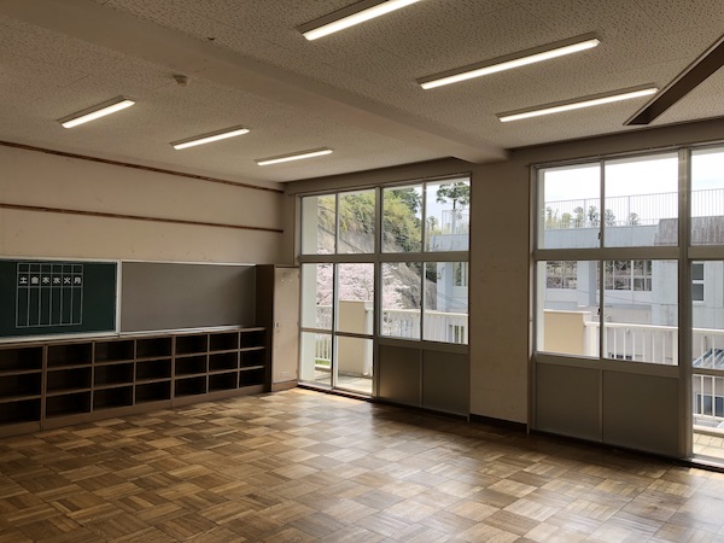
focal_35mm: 28
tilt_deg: +1.1
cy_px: 272
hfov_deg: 63.4
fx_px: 586
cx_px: 362
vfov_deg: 49.7
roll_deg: -0.2
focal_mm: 4
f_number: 1.8
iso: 20
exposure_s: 1/287
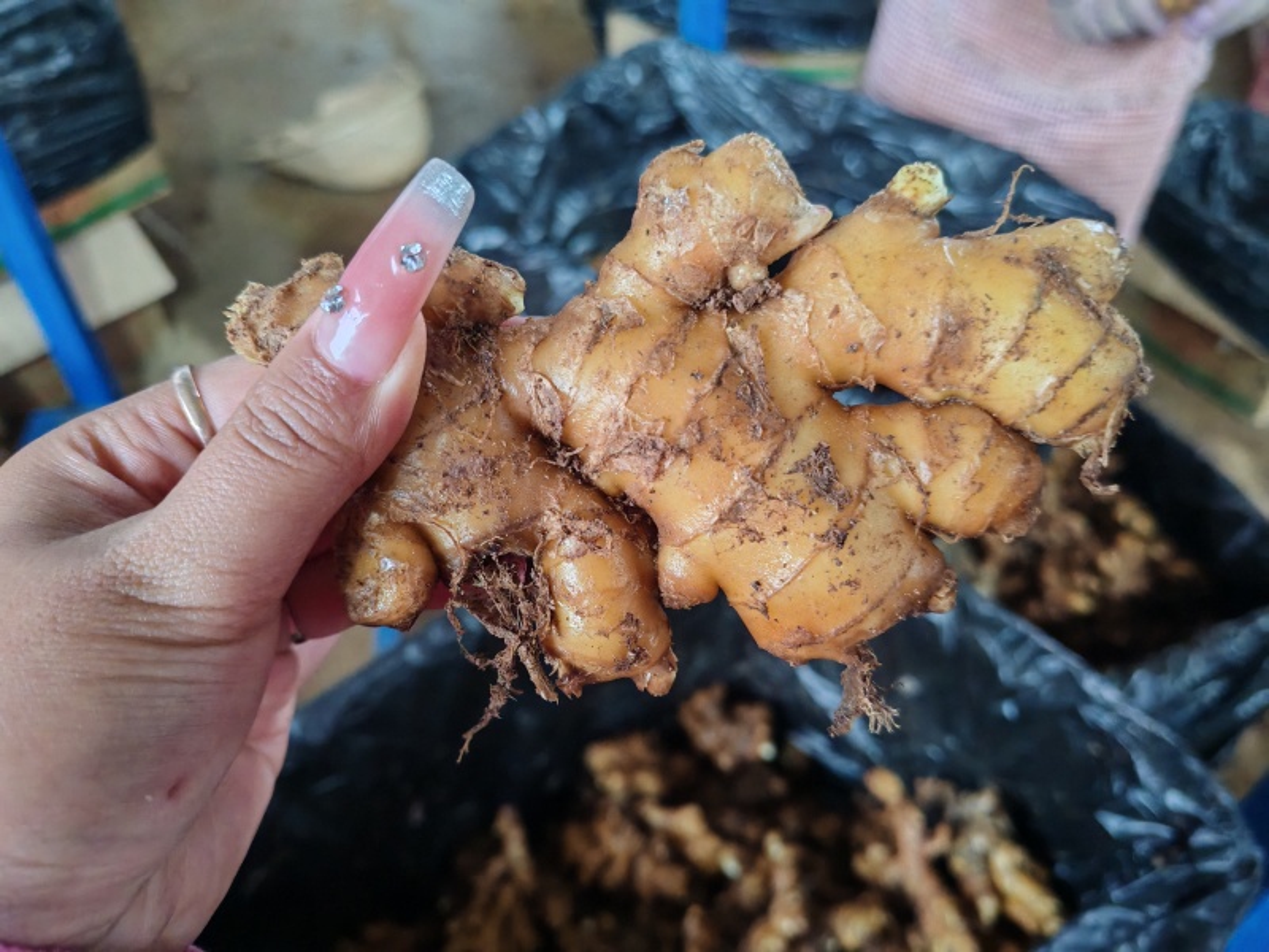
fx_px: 990
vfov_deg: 51.4
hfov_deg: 65.3
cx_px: 634
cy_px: 476
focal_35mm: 27
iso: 2000
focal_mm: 5.52
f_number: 1.95
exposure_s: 1/33
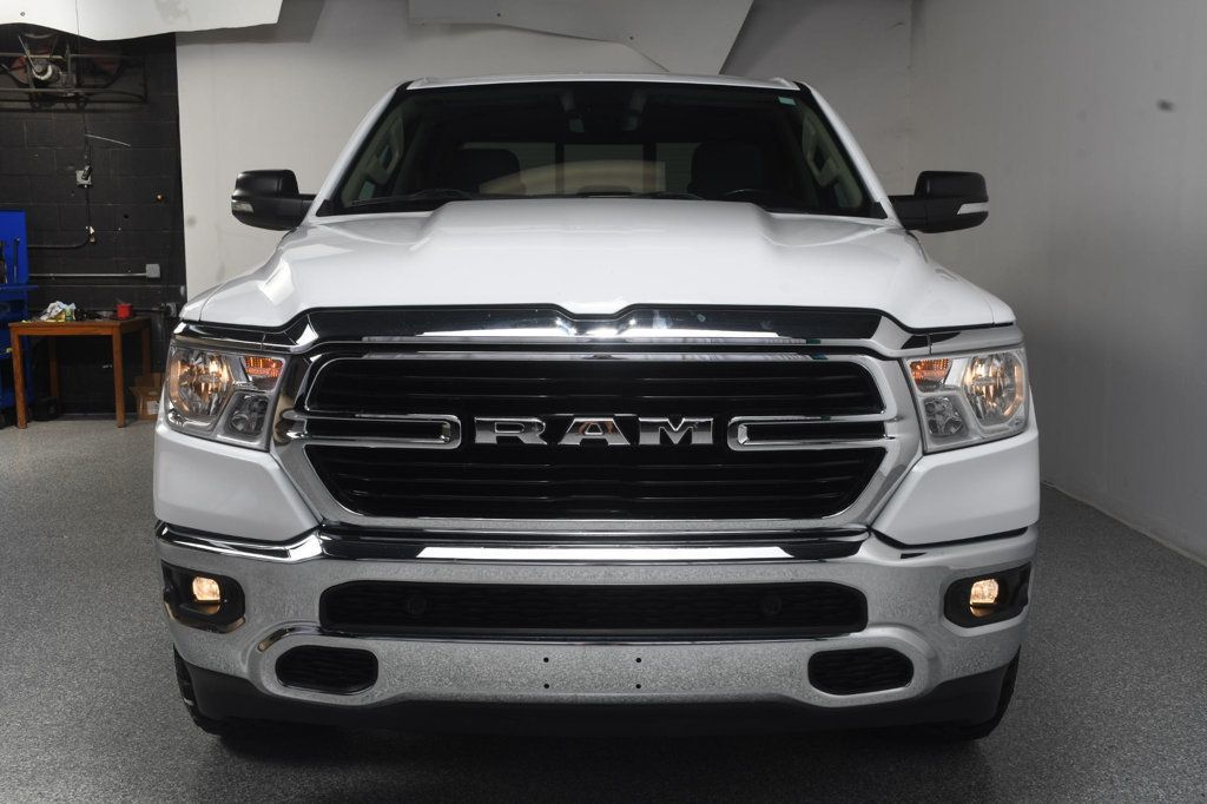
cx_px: 604
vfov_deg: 34.2
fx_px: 1307
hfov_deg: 49.6
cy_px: 402
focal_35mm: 39
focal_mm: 26
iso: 100
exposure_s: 1/160
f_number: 13
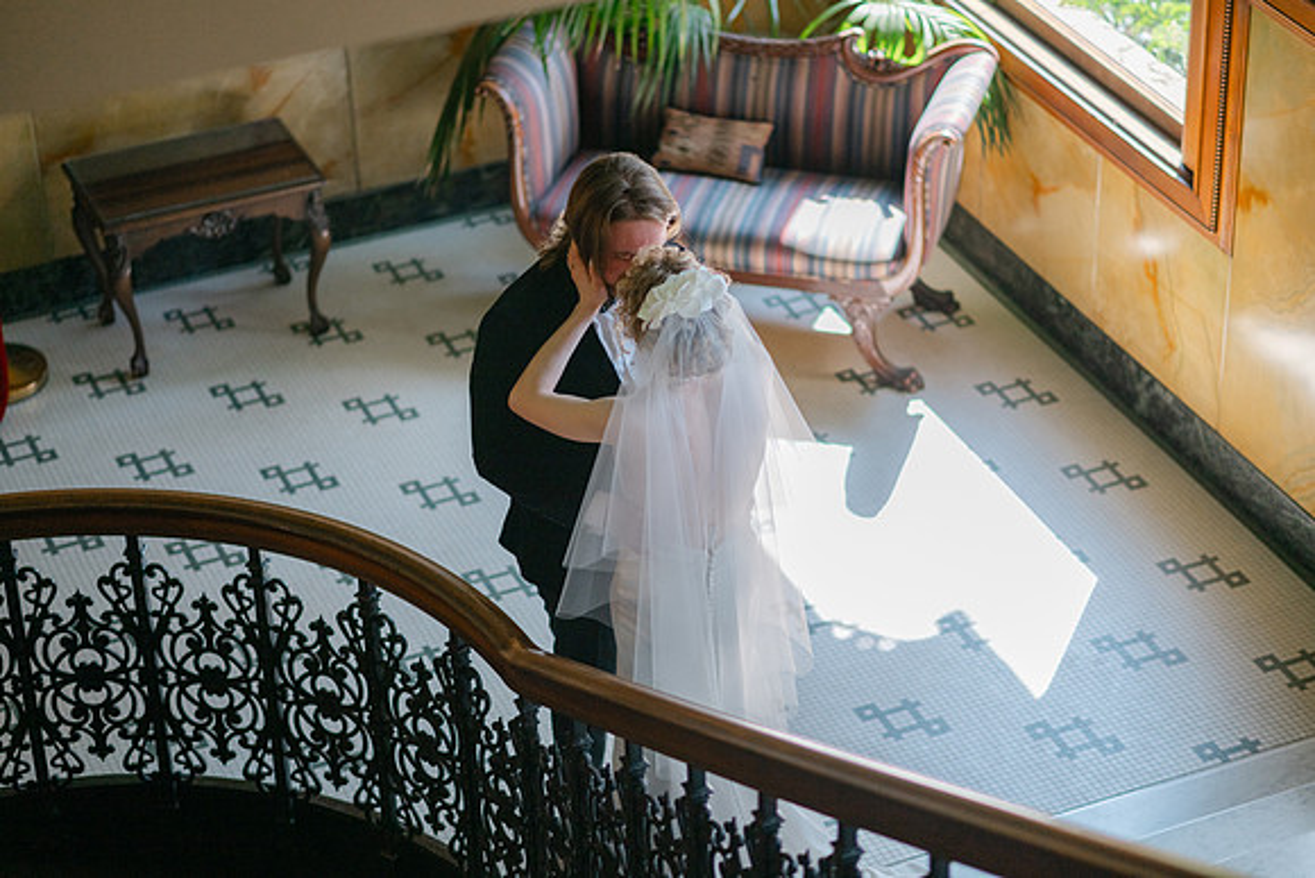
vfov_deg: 16.1
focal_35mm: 85
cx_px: 658
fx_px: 3105
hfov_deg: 23.9
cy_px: 439
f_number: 1.8
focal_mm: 85
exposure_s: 1/1000
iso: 400
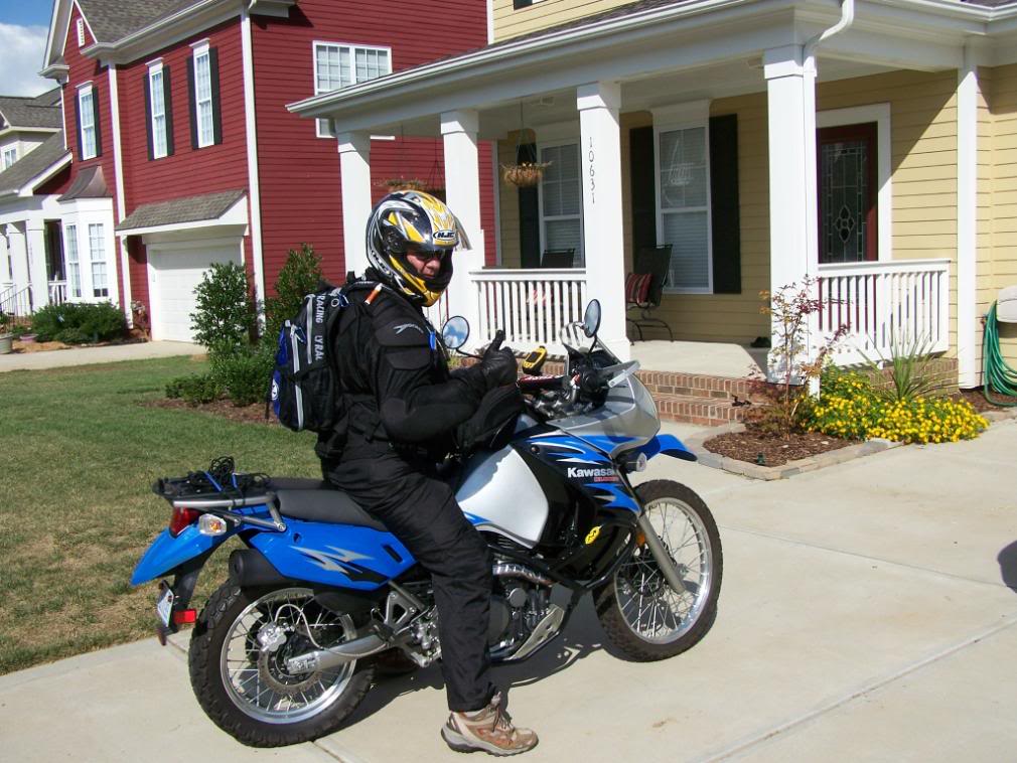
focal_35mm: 38
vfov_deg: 37.7
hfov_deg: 49.0
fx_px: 1117
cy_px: 382
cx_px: 508
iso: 80
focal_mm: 6.3
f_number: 5.6
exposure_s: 1/1000
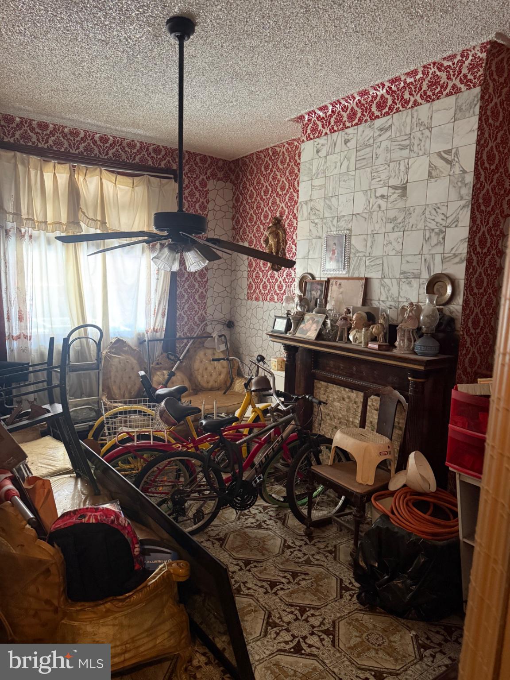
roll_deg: -2.1
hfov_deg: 56.8
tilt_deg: -6.7
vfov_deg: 71.6
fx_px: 471
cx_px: 255
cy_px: 340
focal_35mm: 24
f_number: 1.78
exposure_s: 1/40
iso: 800
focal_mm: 6.76
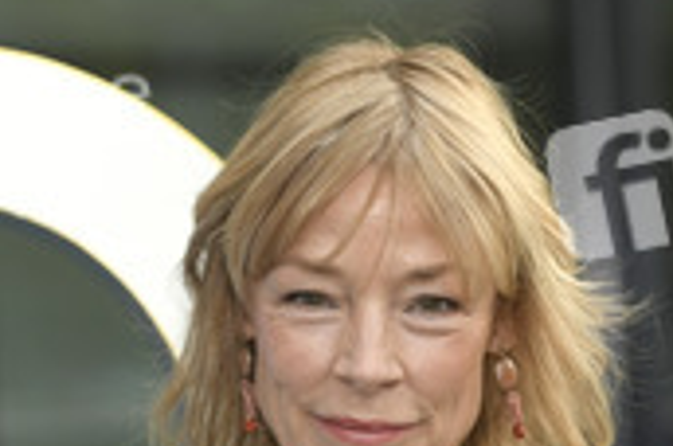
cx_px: 391
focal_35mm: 261
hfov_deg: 7.9
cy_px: 755
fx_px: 4870
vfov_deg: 5.2
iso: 640
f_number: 3.2
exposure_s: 1/500
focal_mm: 112
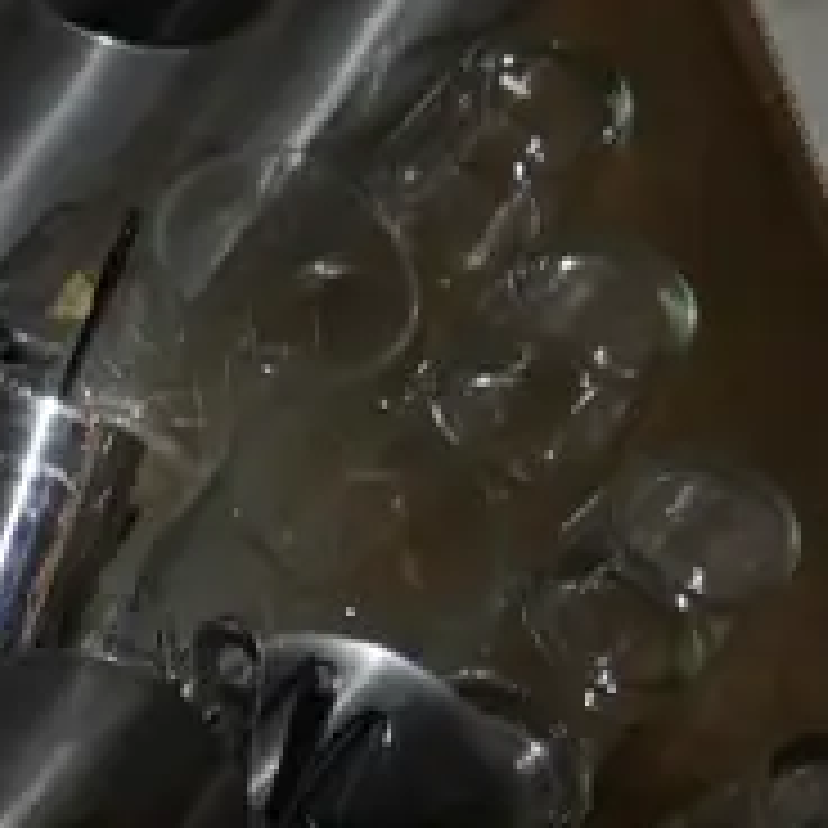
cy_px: 774
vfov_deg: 12.5
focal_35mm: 138
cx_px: -1197
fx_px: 3735
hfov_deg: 10.7
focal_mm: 14
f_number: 3.5
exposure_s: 1/60
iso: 400
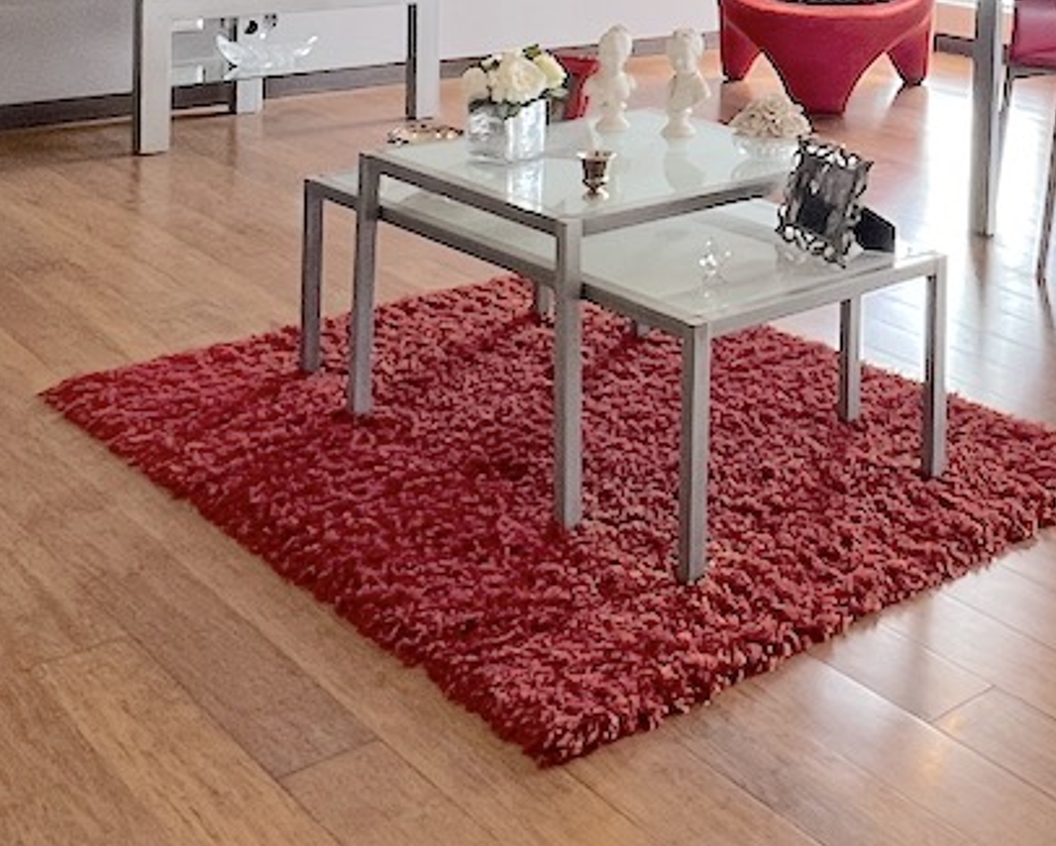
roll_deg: -1.7
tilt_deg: -1.9
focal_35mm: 50
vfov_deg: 27.0
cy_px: -151
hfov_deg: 34.4
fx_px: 1563
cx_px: 1022
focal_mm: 1.57
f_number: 1.8
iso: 125
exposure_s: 1/120
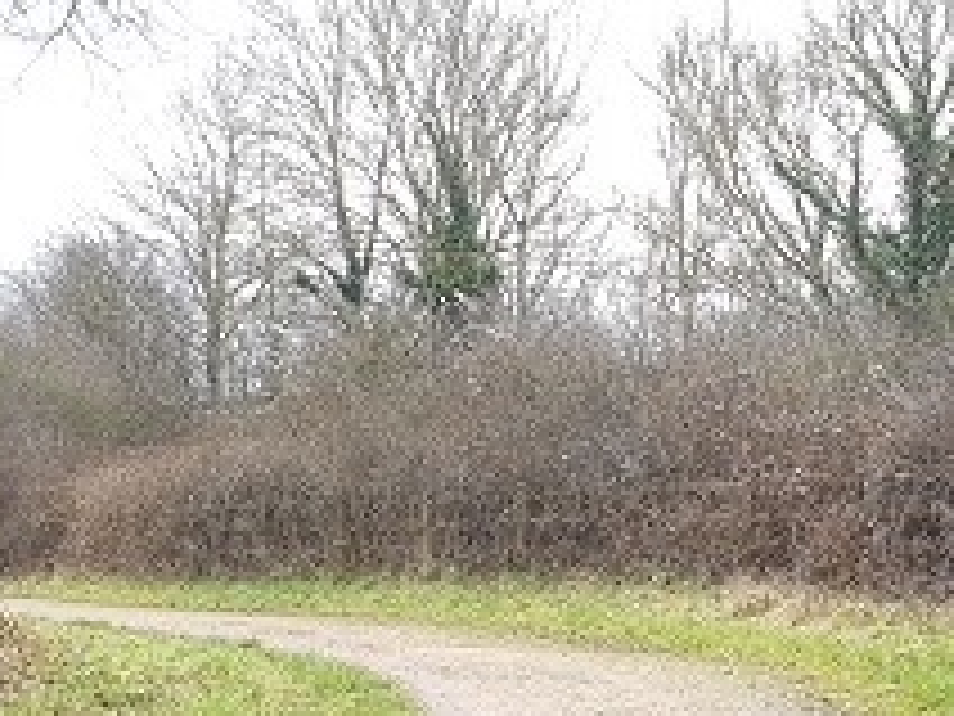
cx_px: 846
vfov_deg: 29.1
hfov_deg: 36.6
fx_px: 1350
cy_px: 567
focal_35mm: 49
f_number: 1.7
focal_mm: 4.2
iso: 50
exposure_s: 1/178
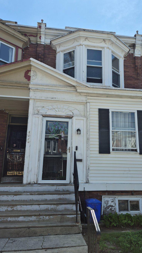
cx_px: 89
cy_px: 129
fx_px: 194
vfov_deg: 66.1
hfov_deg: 39.9
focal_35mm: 29
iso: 25
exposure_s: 1/2080
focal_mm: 5.4
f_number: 1.8
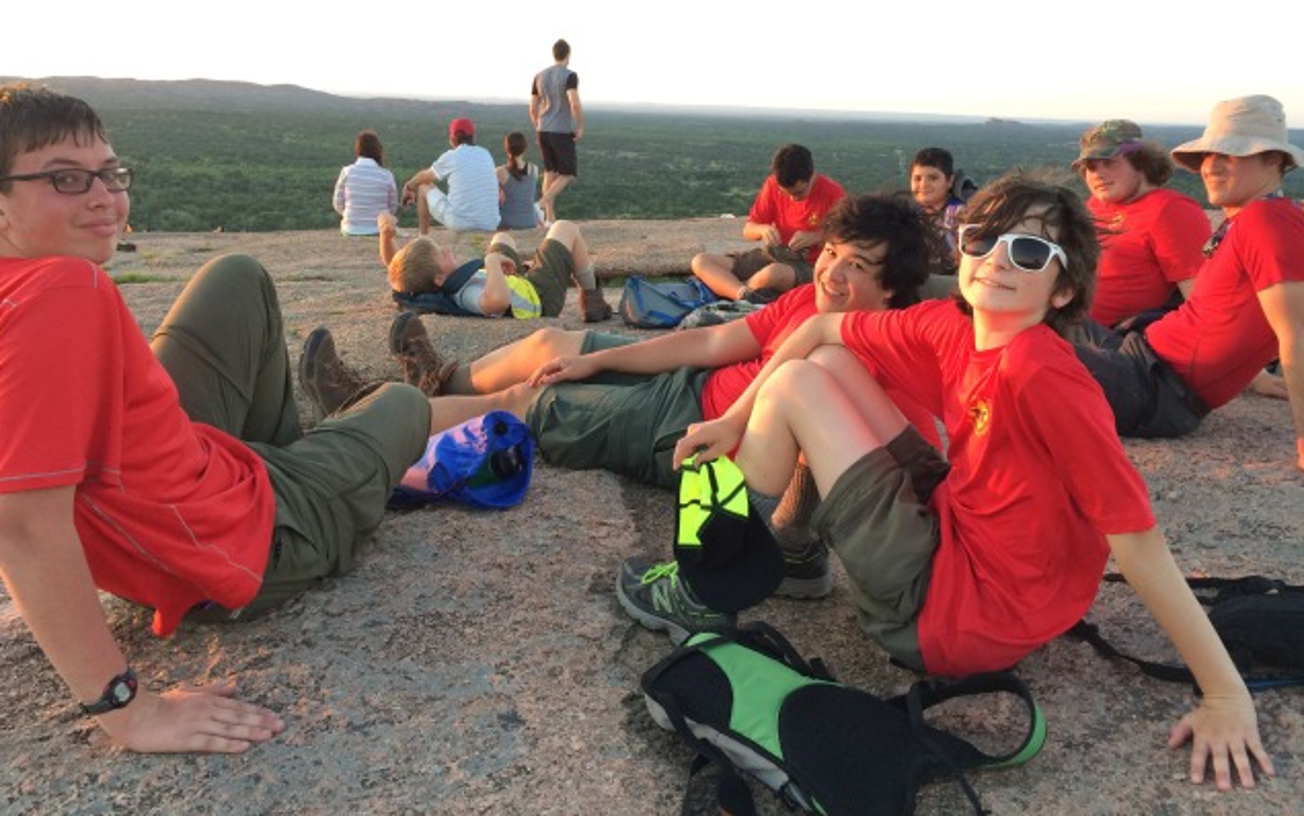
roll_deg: -2.8
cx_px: 651
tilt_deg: -14.2
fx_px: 1102
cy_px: 325
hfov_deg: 61.2
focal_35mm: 31
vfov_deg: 40.4
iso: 40
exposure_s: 1/40
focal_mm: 4.15
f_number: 2.2
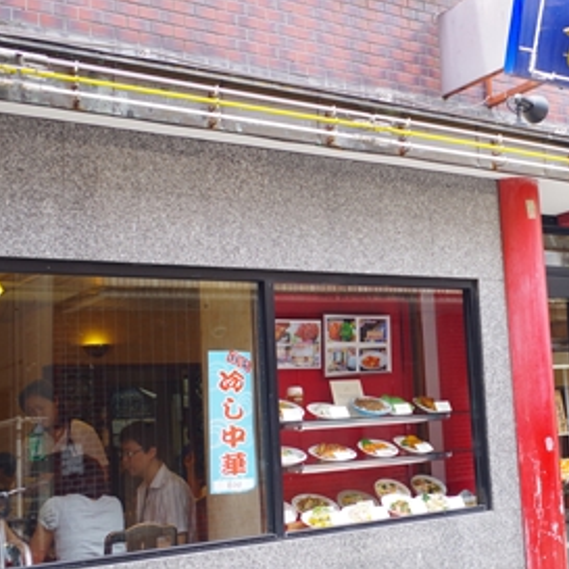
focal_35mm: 53
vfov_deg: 32.2
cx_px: 497
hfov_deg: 30.9
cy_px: 288
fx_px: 987
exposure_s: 1/50
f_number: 5.6
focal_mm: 23.13
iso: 400
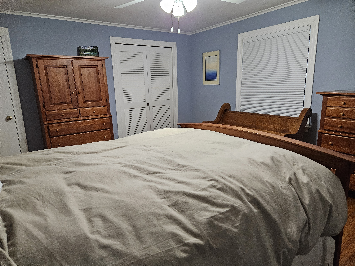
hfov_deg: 73.9
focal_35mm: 23
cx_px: 178
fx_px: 236
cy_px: 133
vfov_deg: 58.9
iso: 640
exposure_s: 1/120
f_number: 1.8
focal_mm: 5.4
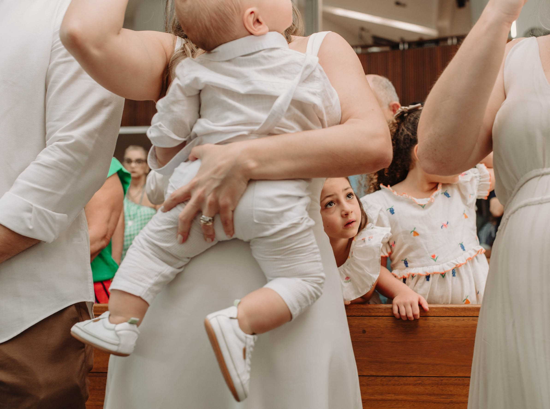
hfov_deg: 42.6
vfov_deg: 32.6
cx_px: 358
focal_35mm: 44
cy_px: 239
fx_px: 697
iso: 560
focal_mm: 35
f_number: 4
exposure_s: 1/250
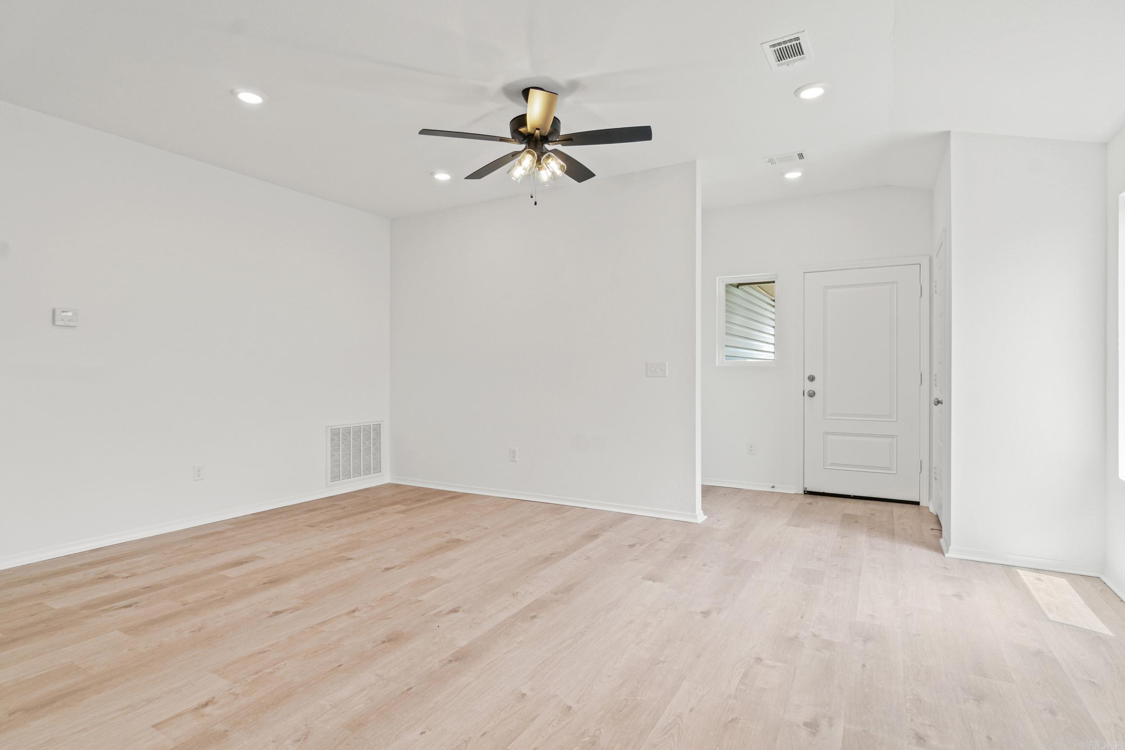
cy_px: 375
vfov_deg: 67.4
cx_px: 562
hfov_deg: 90.0
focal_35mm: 18
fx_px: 562
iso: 250
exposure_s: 1/13
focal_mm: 12
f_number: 9
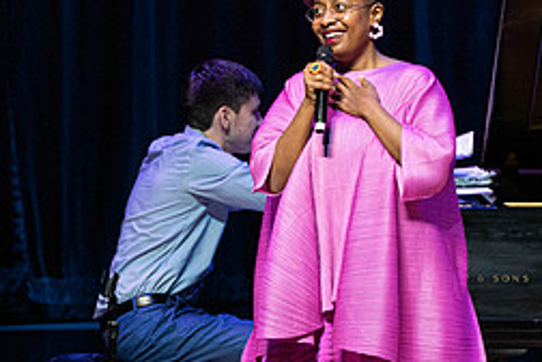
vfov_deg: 1.8
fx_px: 11246
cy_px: 253
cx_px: 368
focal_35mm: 747
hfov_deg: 2.8
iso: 4000
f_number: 9
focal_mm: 324
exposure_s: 1/320
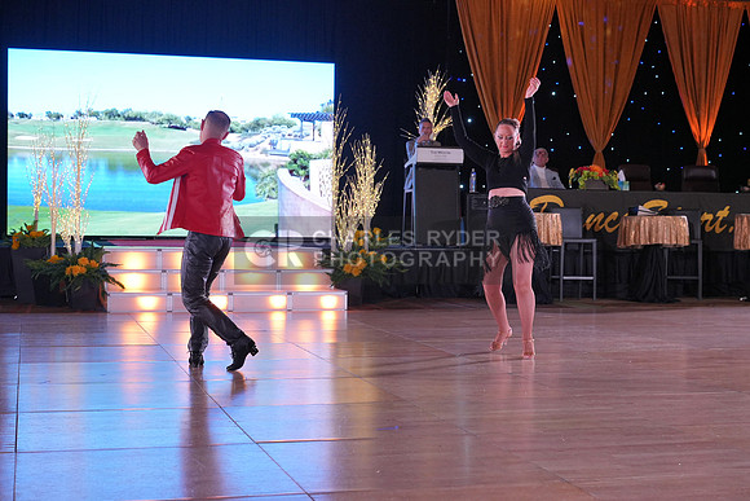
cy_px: 250
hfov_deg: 34.5
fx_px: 1209
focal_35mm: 58
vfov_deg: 23.4
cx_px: 375
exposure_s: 1/400
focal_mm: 58
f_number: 4.5
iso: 2000
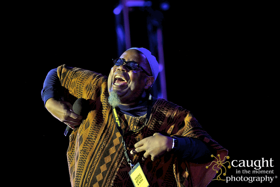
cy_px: 94
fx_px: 1322
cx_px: 140
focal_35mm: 170
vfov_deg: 8.1
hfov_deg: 12.1
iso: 1600
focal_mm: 170
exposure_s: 1/250
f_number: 2.8
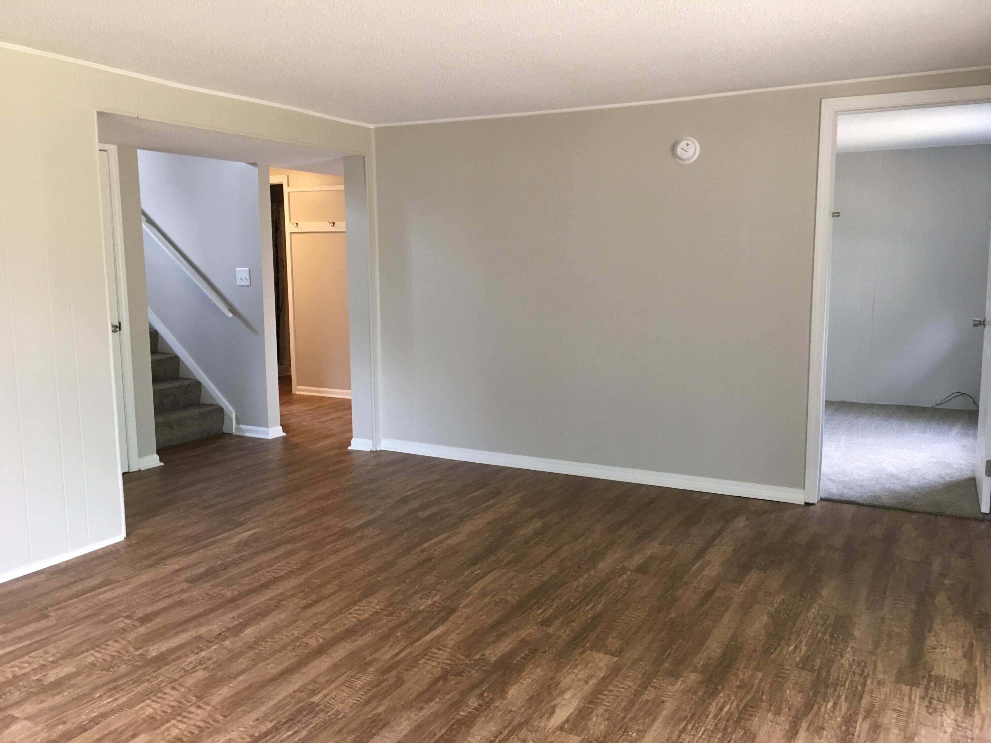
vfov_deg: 48.2
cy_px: 372
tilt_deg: -7.0
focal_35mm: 29
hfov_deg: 61.7
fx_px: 830
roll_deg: +1.0
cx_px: 496
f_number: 2.2
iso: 100
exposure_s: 1/30
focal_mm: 4.15
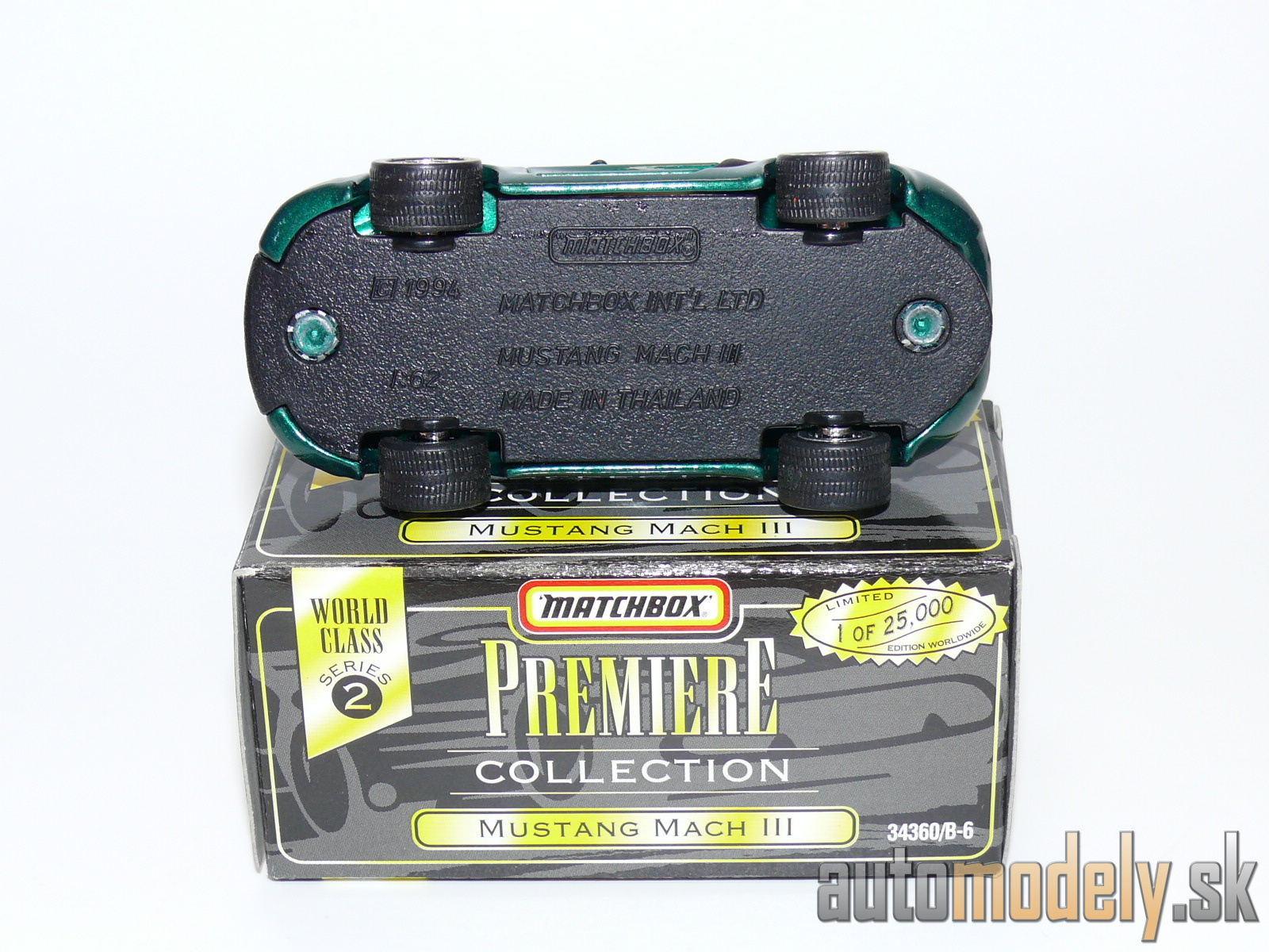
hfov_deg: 26.0
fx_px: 2749
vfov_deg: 19.6
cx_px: 634
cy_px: 476
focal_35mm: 75
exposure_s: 1/30
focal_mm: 11.4
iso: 100
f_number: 4
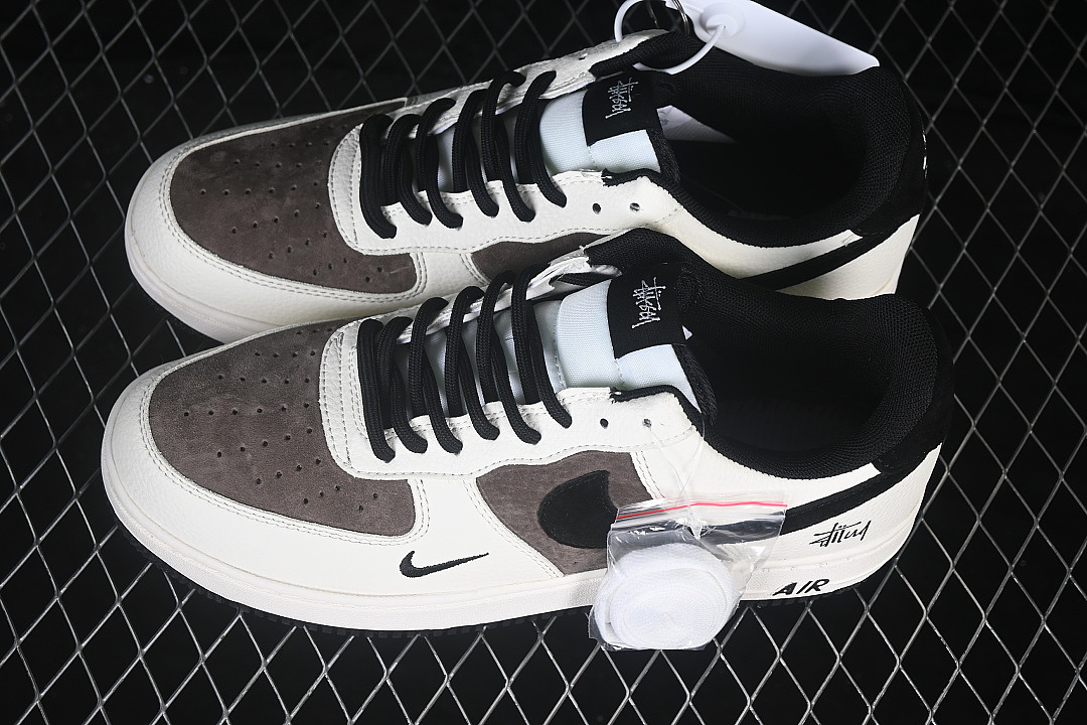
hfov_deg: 27.0
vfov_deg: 18.2
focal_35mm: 75
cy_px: 362
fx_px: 2264
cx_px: 544
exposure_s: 1/80
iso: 160
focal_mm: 50
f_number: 7.1
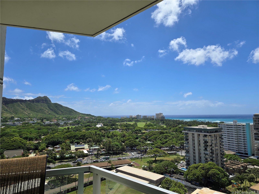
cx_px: 130
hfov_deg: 73.9
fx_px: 172
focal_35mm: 23
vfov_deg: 58.9
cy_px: 97
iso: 12
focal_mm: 6.3
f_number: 1.7
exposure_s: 1/1151
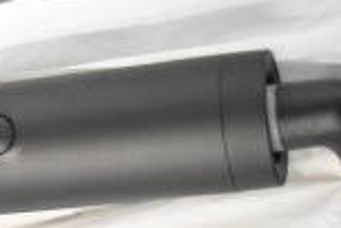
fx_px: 1744
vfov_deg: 7.4
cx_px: -204
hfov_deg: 10.7
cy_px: 265
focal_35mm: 184
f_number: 4.2
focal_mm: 31
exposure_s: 1/50
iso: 4000
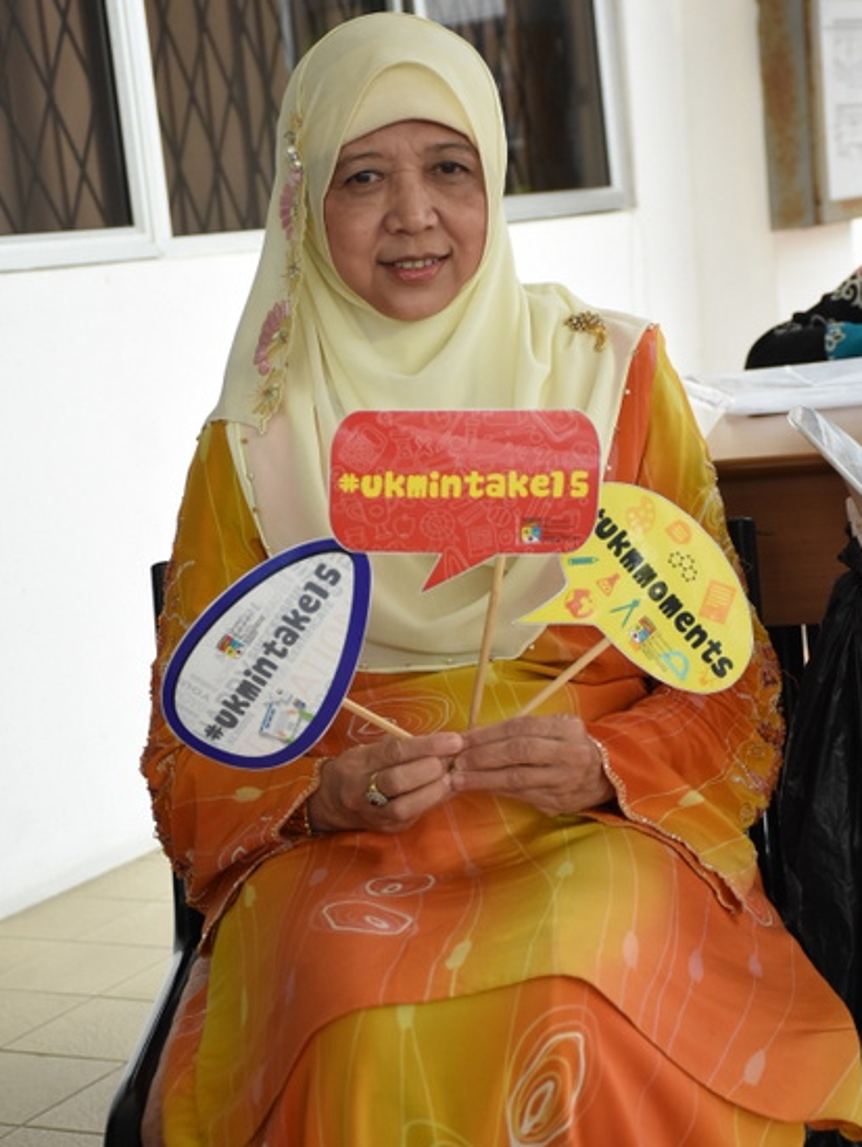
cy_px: 571
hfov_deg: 19.5
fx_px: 2507
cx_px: 432
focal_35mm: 76
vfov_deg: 25.8
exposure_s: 1/1000
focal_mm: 45
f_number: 4.5
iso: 1250
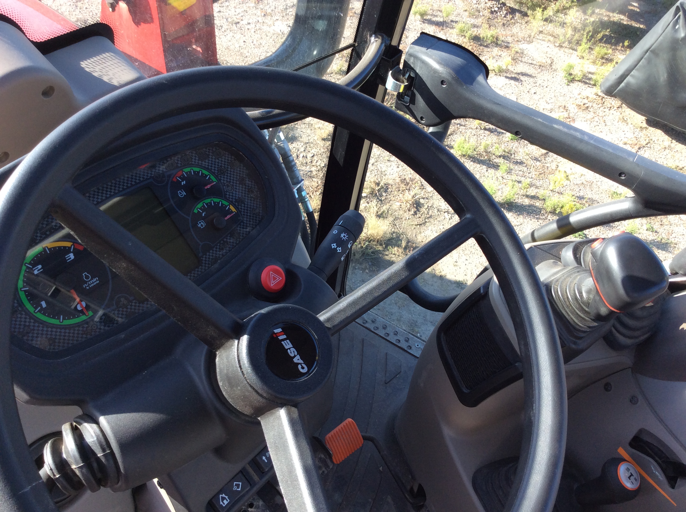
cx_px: 343
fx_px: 633
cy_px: 256
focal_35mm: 32
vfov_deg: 44.1
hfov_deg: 56.9
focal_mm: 3.3
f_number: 2.4
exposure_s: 1/156
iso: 32
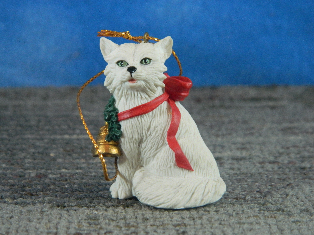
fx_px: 1361
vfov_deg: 9.9
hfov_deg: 13.2
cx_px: 157
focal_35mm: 150
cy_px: 118
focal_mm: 27
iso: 400
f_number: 4.9
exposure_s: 1/25
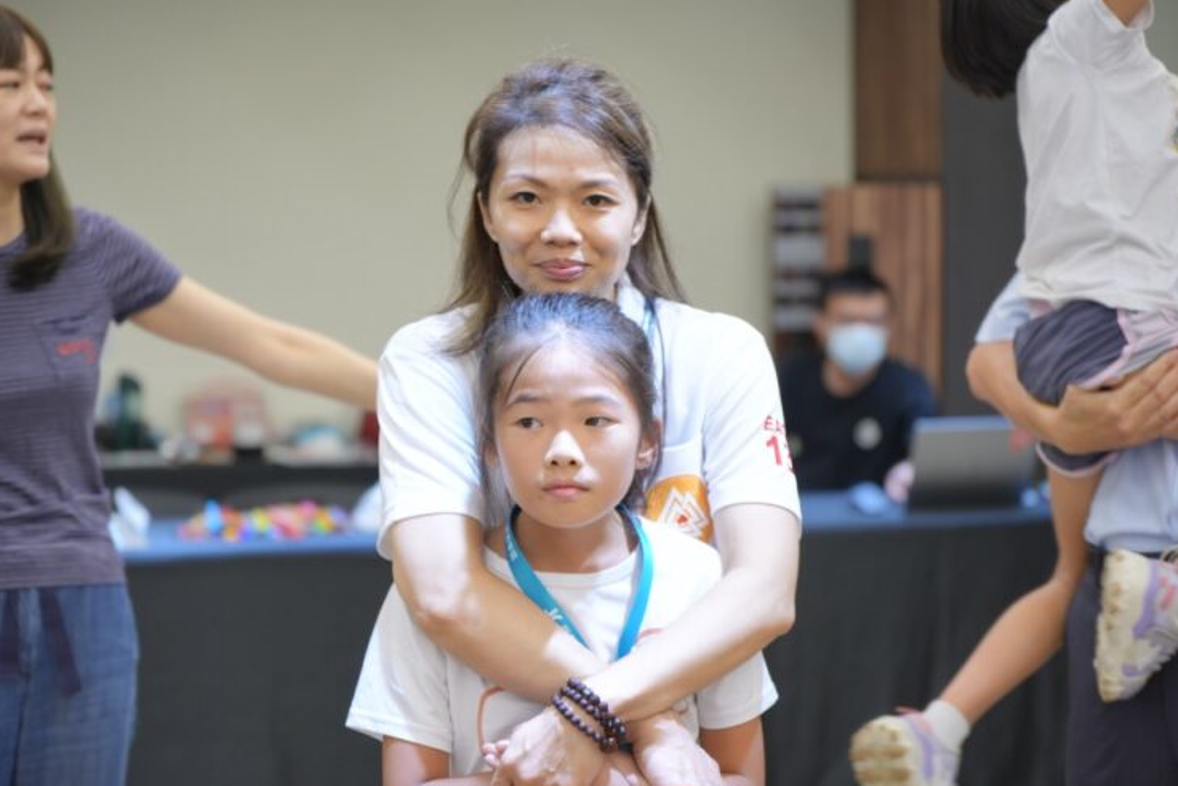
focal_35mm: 73
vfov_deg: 18.7
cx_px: 592
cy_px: 389
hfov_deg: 27.7
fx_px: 2389
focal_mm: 70
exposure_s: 1/100
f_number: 2.8
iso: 400
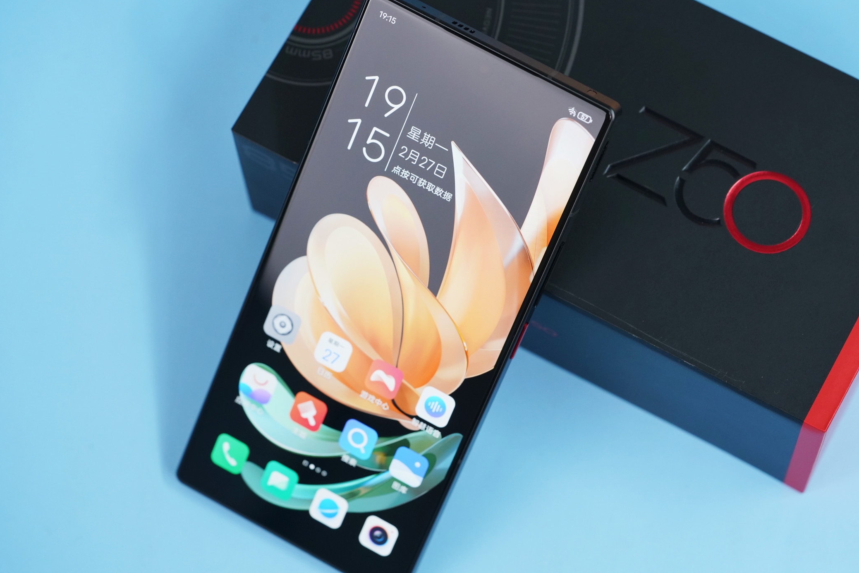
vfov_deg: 13.2
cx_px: 481
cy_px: 283
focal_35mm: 104
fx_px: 2482
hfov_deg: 19.6
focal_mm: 90
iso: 800
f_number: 5
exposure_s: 1/100
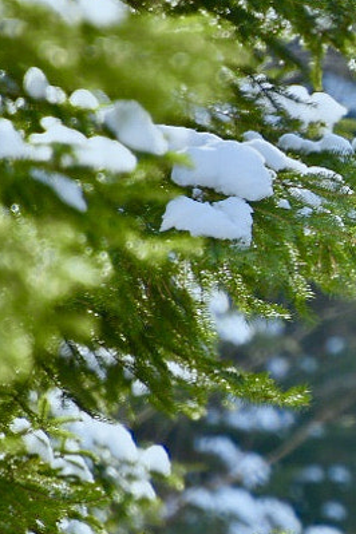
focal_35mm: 1204
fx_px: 17858
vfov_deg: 1.7
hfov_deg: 1.1
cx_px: 642
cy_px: 419
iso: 100
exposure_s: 1/200
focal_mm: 300
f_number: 5.6
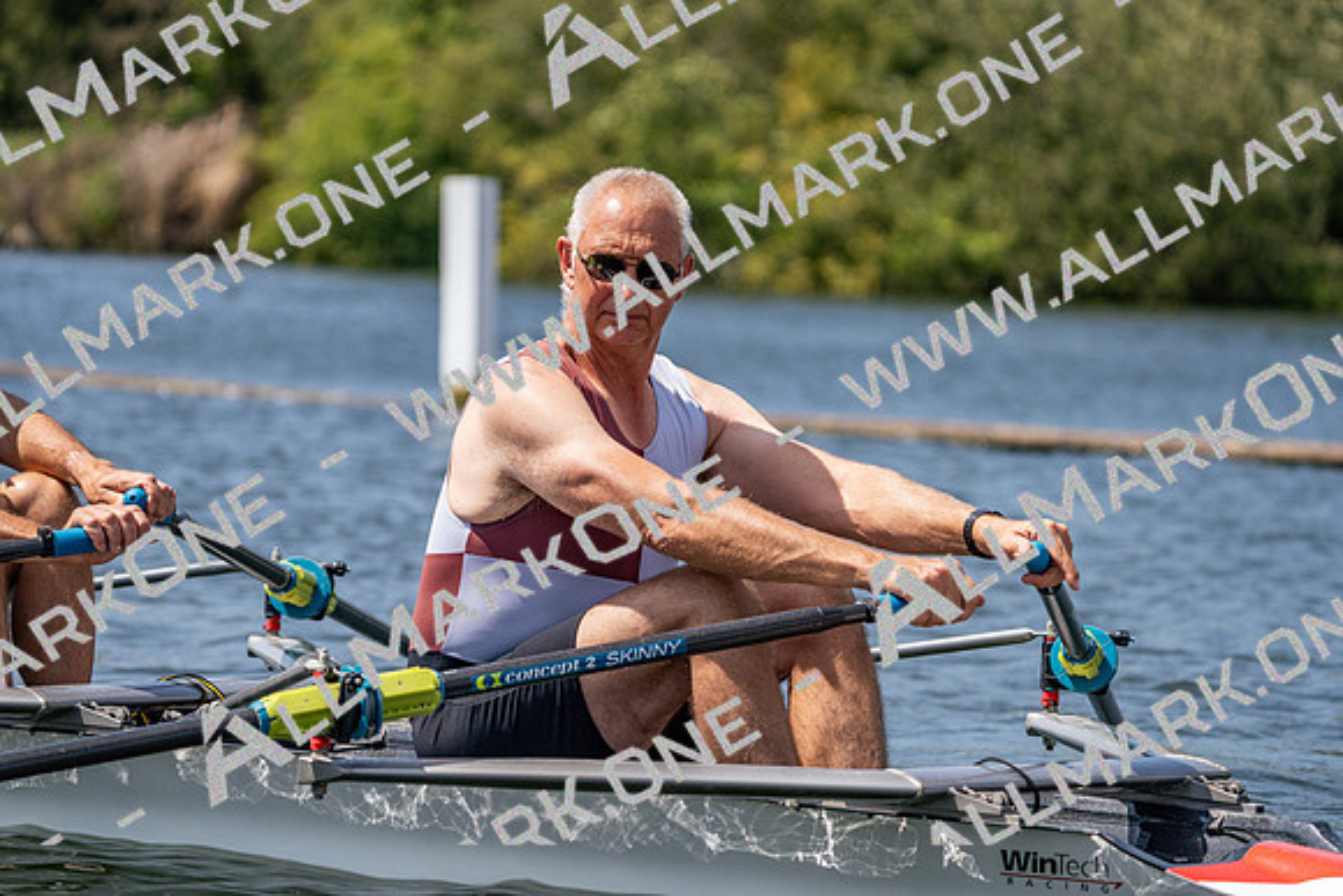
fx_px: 7463
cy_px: 448
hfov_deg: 10.3
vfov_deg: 6.9
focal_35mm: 200
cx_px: 672
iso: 250
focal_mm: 200
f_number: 5.6
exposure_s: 1/2000
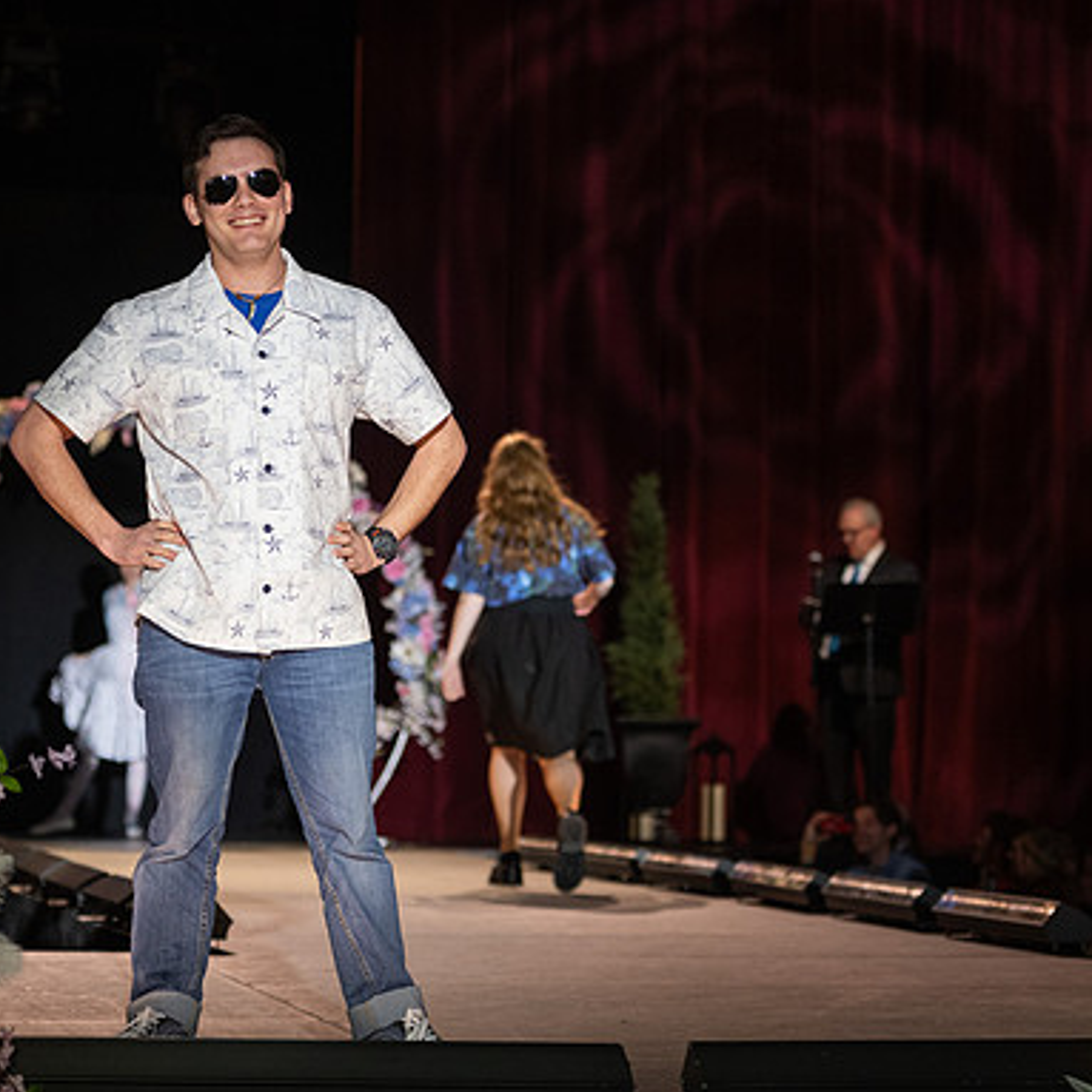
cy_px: 594
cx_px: 453
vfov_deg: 13.8
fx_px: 4497
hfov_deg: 13.8
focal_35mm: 126
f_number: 2.8
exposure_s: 1/800
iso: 800
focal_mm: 75
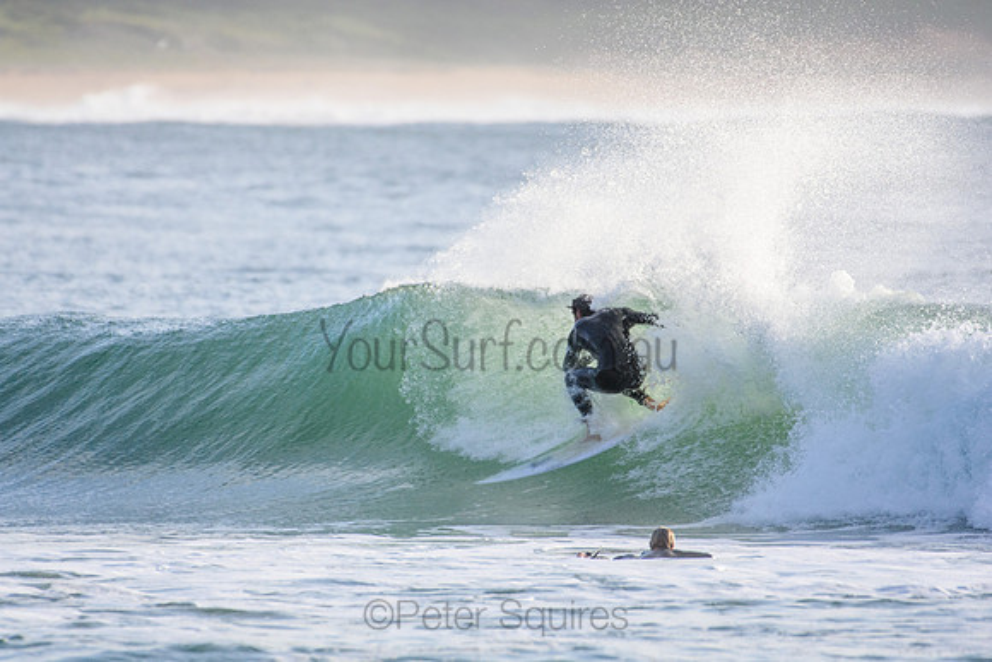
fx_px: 20671
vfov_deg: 1.8
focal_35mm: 750
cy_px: 331
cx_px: 496
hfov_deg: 2.7
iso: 500
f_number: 5.6
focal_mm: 500
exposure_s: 1/2000
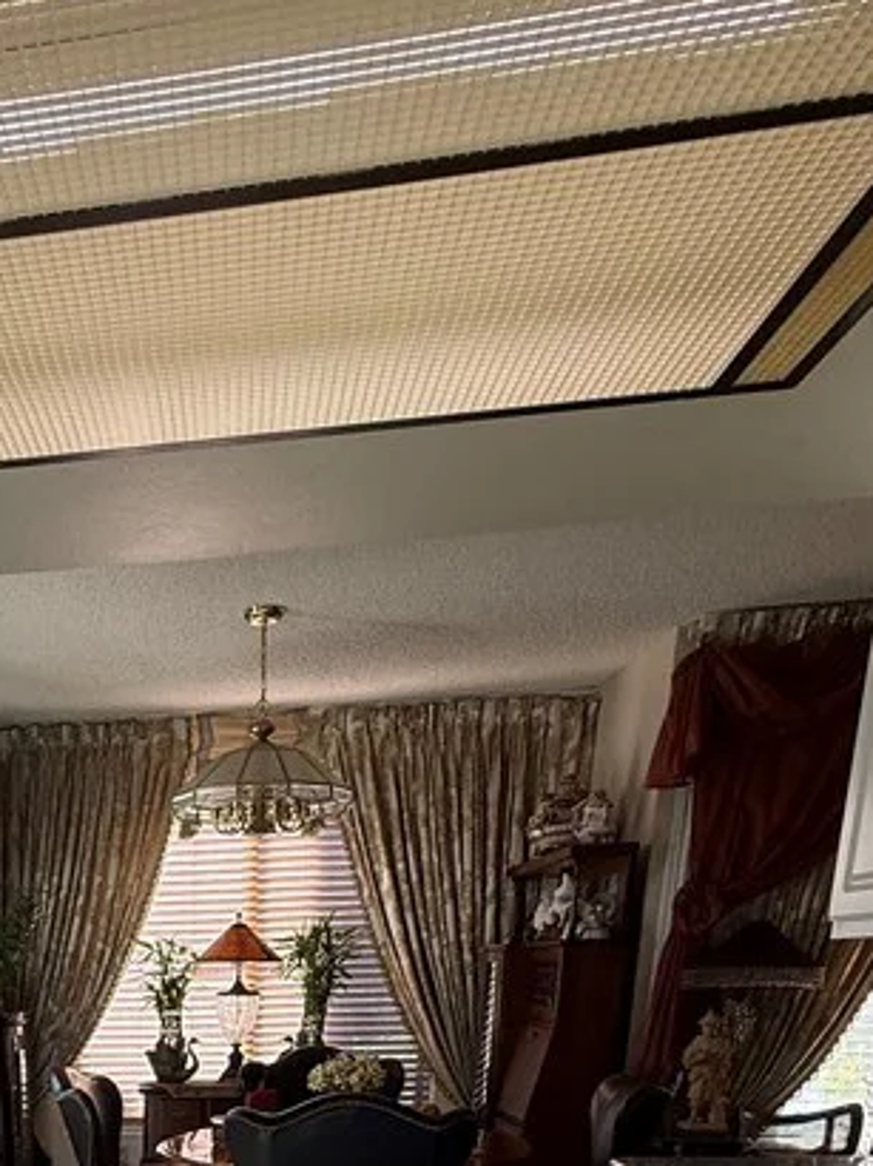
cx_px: 37
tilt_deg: -16.2
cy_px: 1339
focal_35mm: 35
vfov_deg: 40.3
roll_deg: +0.7
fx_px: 1178
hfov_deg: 37.2
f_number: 2.2
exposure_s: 1/120
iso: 80
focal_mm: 2.22
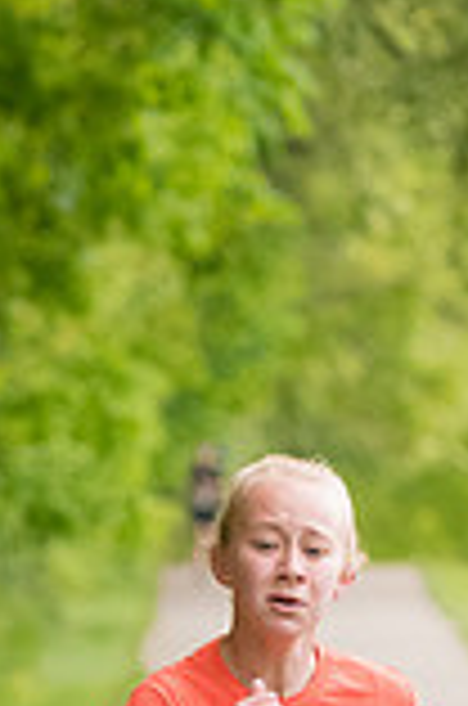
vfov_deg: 2.5
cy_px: 949
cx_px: 254
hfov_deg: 1.7
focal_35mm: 818
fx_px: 16021
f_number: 5.6
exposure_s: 1/1250
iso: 2500
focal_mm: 190
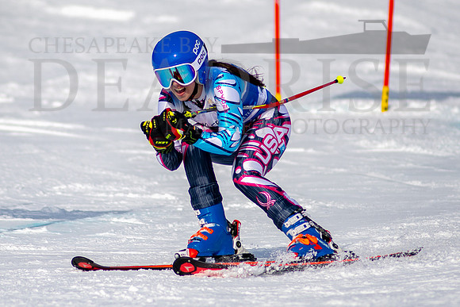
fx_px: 10310
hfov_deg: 2.6
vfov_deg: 1.7
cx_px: 163
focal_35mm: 807
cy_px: 108
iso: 100
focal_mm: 300
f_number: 2.8
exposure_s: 1/5000
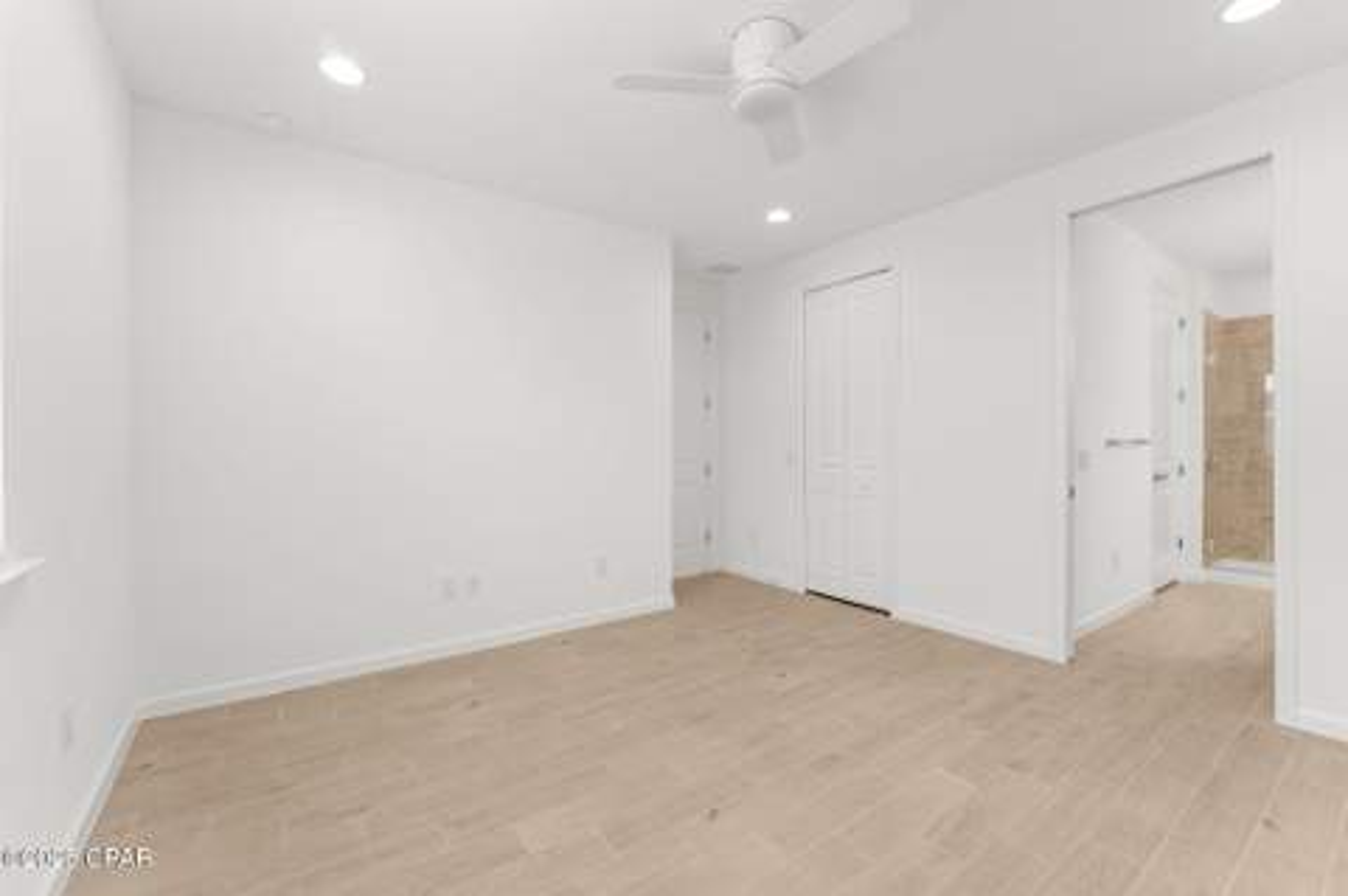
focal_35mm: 15
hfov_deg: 101.6
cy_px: 448
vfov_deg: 78.3
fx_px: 550
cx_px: 674
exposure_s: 1/20
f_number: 8
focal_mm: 14.7
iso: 400
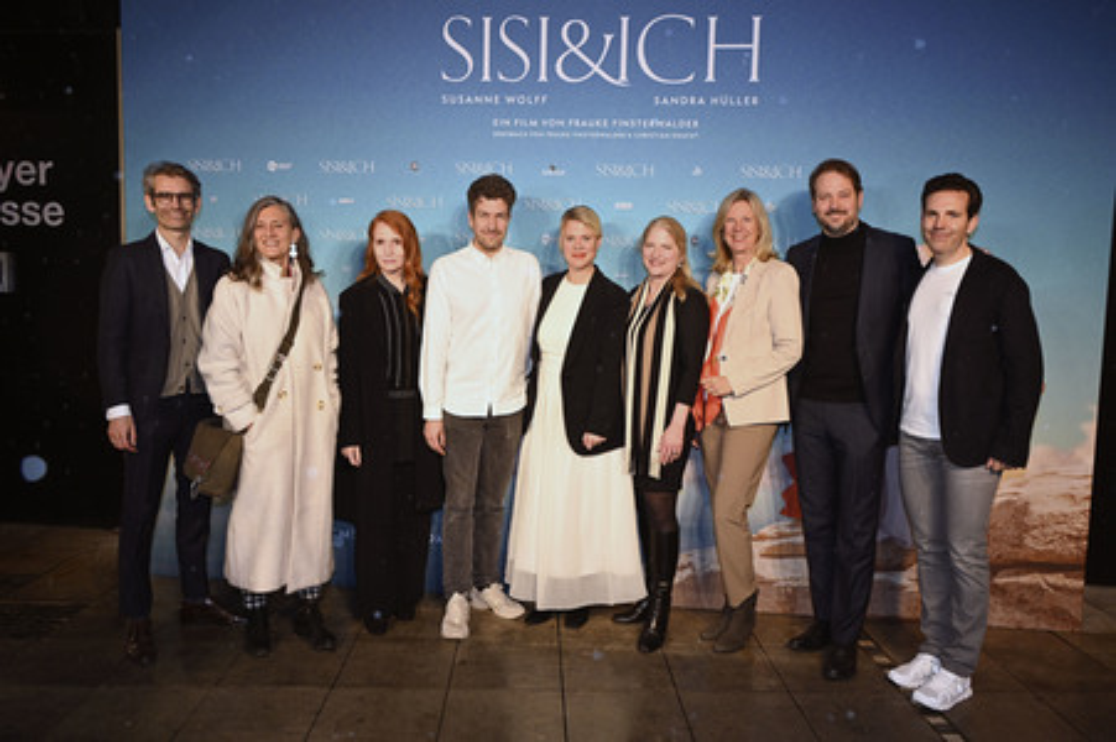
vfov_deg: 46.3
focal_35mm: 28
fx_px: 867
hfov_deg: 65.5
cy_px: 371
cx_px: 558
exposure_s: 1/125
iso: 1000
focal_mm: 28
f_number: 4.2
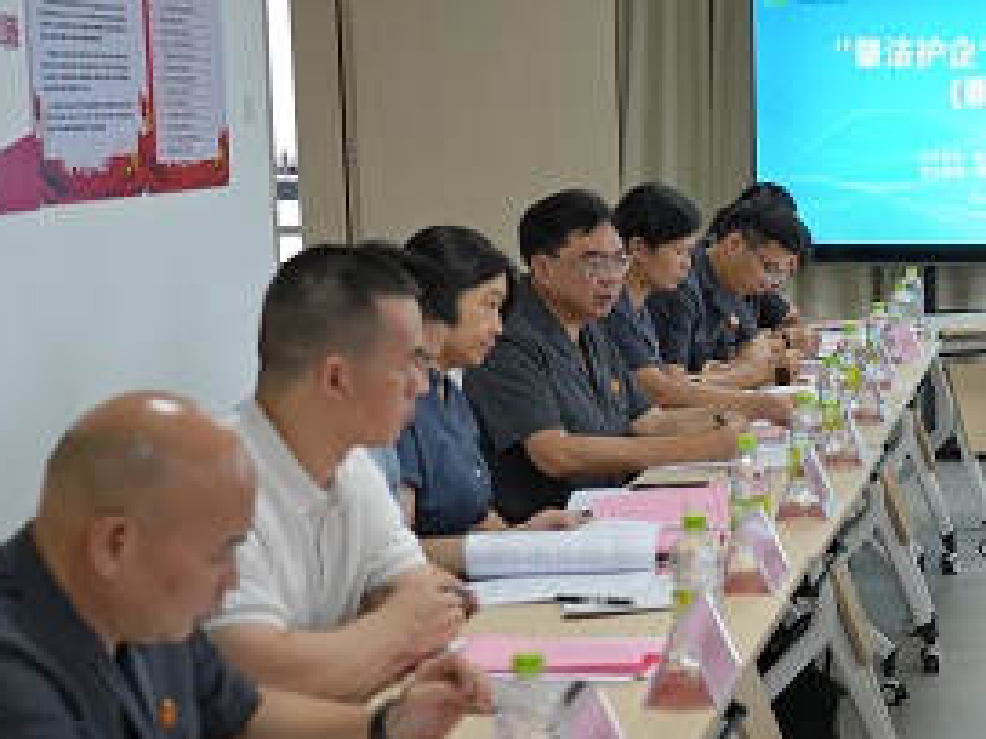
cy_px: 488
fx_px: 2306
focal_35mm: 81
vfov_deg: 18.1
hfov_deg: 23.0
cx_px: 1011
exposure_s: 1/200
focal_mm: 38
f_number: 4
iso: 800
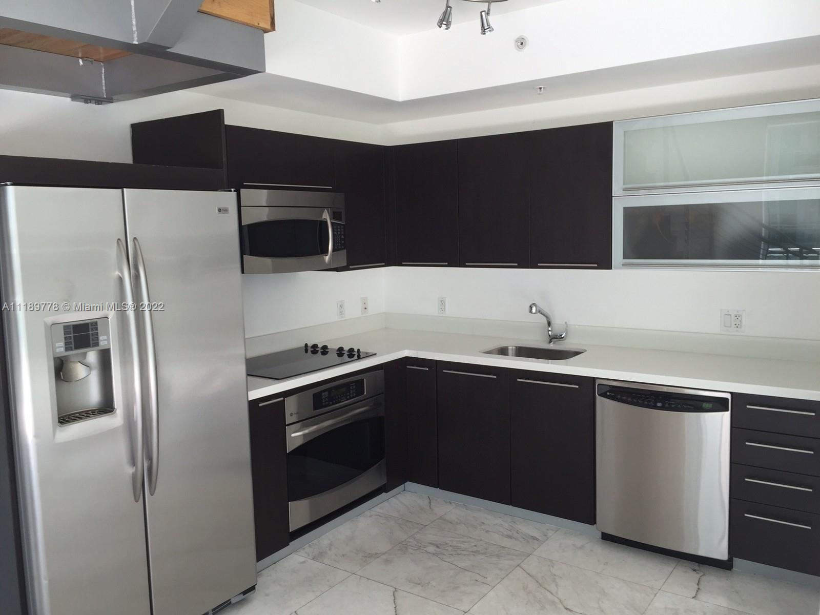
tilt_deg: -5.9
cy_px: 308
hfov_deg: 61.7
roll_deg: +1.1
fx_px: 687
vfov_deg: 48.2
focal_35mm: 29
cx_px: 410
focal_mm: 4.15
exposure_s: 1/60
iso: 32
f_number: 2.2
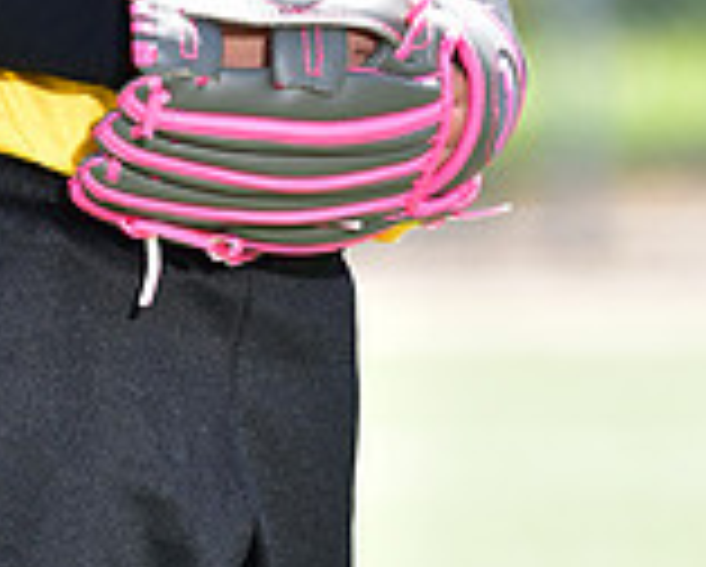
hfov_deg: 2.8
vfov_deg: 2.2
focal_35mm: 694
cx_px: 83
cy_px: -333
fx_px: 14519
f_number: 4.5
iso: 80
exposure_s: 1/160
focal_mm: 200
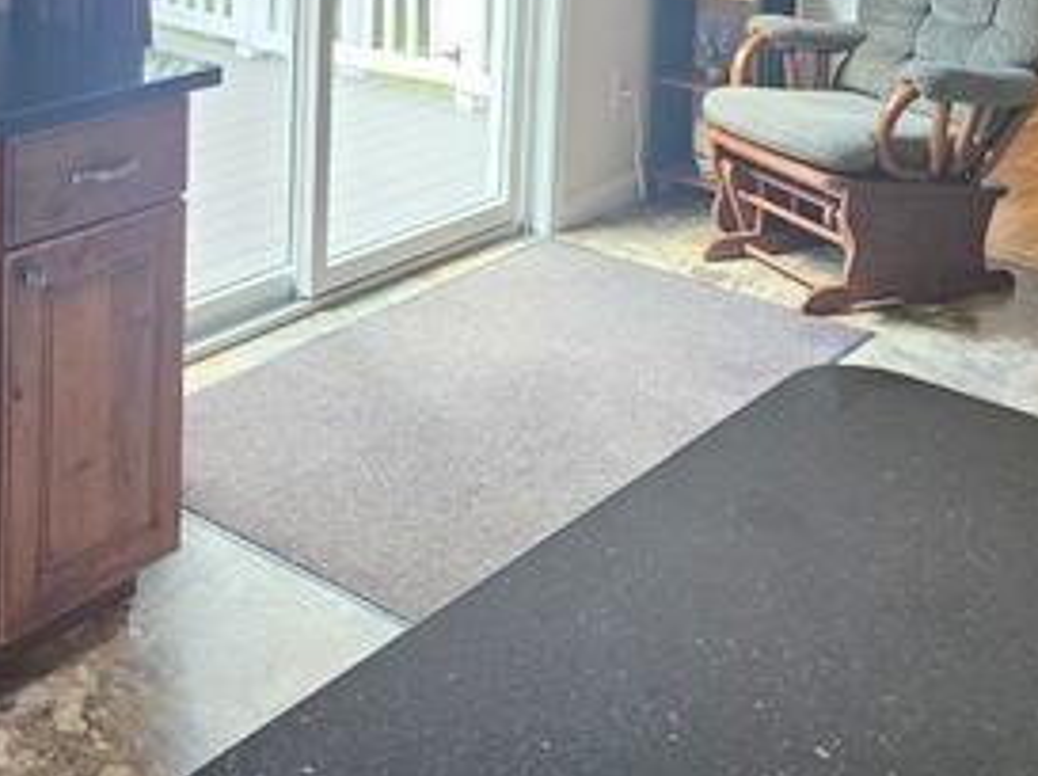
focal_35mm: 54
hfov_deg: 34.9
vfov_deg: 24.7
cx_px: 266
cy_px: -122
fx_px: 1617
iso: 250
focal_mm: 5.4
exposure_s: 1/120
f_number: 1.8
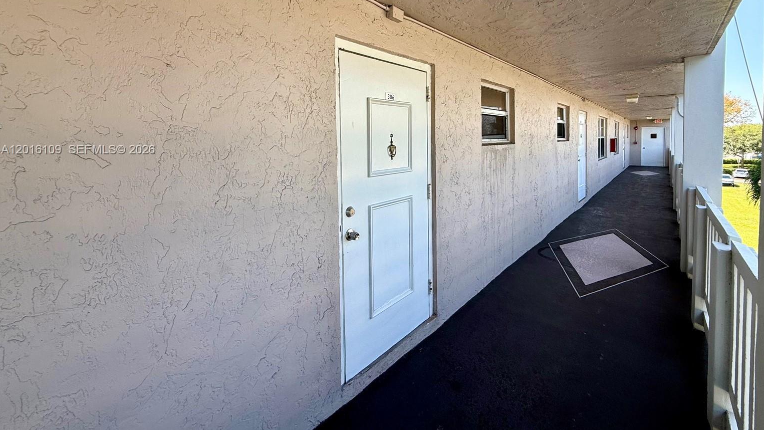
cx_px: 400
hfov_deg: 99.3
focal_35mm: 16
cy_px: 150
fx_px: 324
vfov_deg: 65.7
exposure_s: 1/266
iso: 50
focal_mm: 2.22
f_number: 2.2
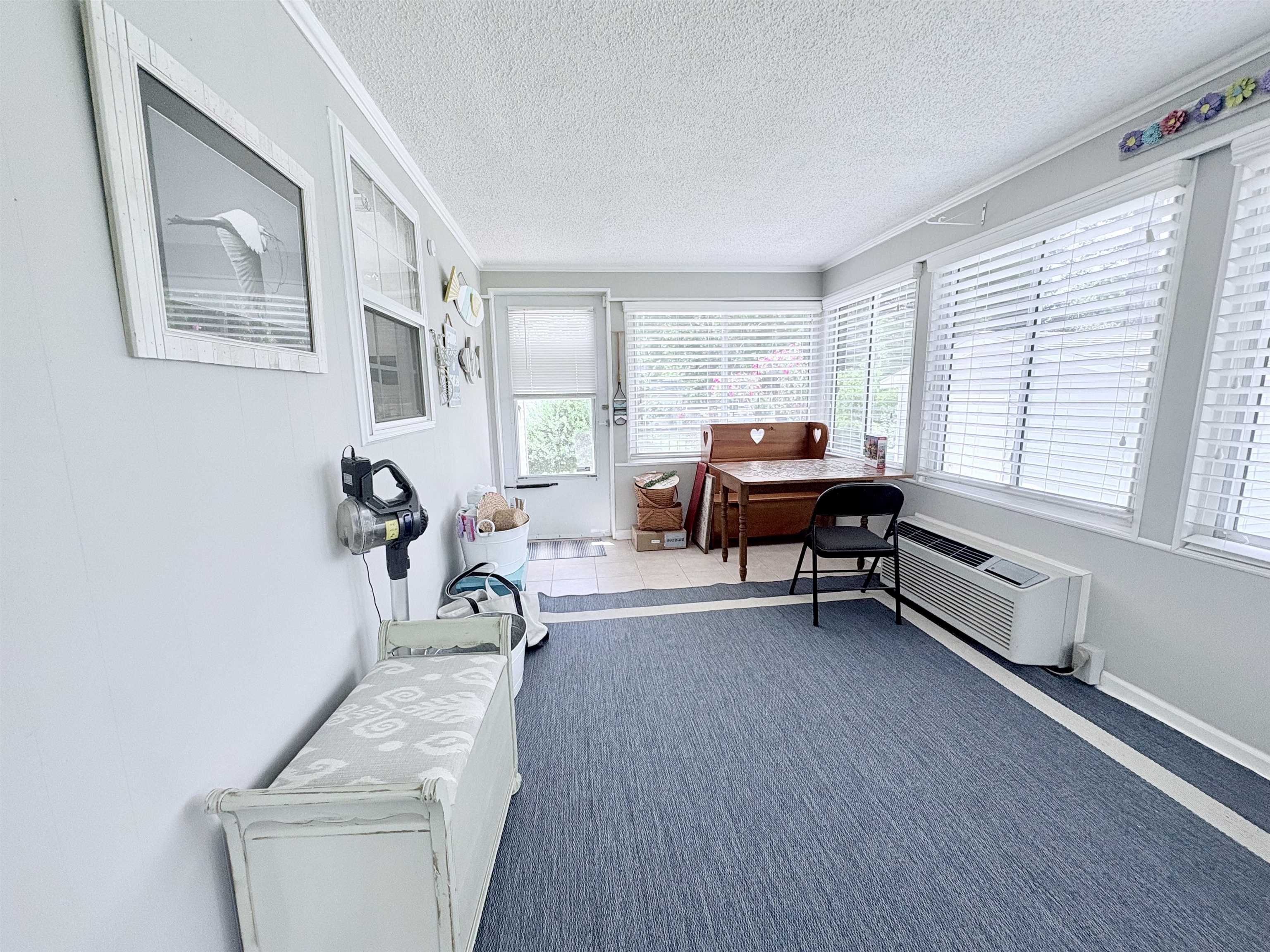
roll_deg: +1.5
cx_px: 635
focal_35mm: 14
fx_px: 514
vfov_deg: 85.7
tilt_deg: -8.0
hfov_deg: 102.1
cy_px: 476
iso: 50
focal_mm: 2.22
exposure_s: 1/99
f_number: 2.2
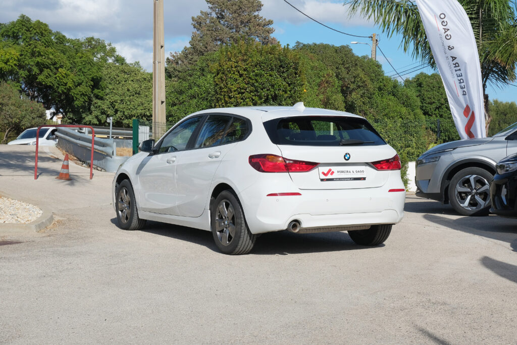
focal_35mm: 63
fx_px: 905
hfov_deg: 31.9
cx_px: 258
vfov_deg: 21.6
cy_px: 172
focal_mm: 42
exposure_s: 1/320
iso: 160
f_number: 9
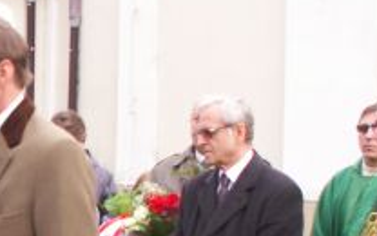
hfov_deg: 14.0
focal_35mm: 143
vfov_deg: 9.1
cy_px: 260
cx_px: -121
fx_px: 1469
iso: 50
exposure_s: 1/60
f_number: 3.5
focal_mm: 5.86
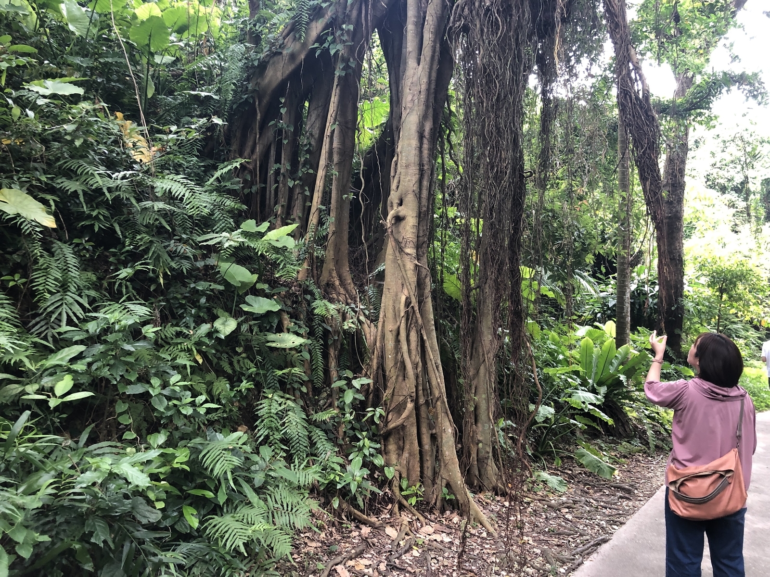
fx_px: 623
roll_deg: -0.9
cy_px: 288
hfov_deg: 63.4
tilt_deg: +4.1
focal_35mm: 28
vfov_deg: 49.7
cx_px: 385
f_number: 1.8
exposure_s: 1/30
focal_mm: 4
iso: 40
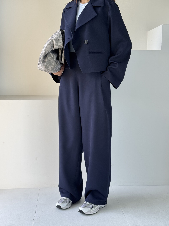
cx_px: 84
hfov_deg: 30.3
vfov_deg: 39.7
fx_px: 312
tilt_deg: -6.8
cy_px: 113
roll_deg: -0.6
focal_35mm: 48
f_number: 1.78
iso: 64
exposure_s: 1/121
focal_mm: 6.76
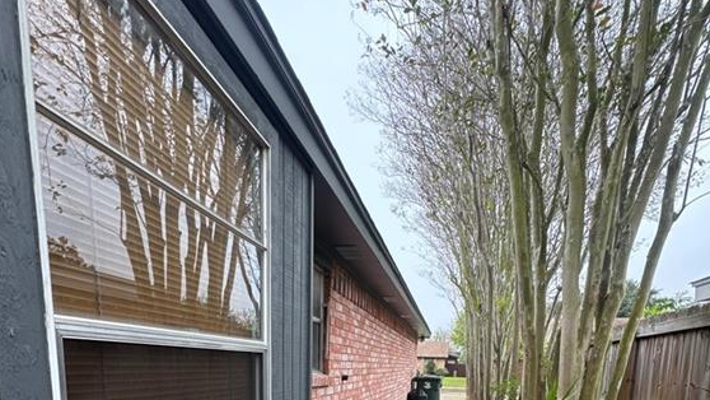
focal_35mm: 21
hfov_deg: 83.8
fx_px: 395
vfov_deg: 43.8
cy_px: 420
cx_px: 358
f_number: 2.2
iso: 40
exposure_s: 1/160
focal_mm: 2.22
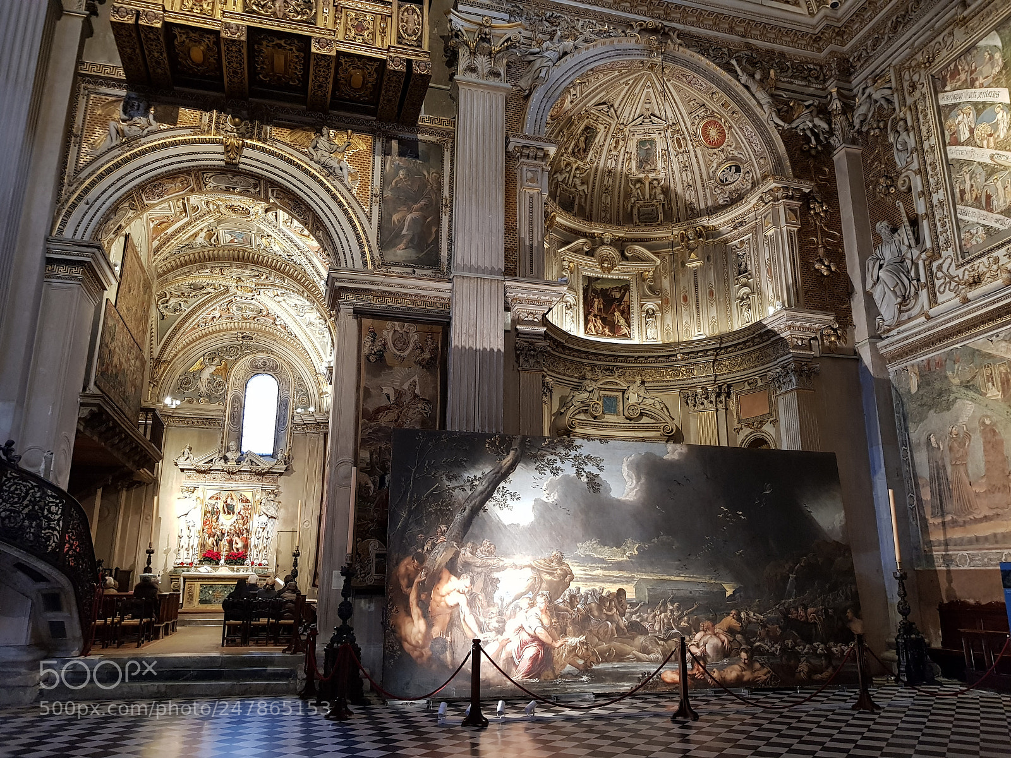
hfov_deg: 67.3
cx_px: 506
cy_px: 379
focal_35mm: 26
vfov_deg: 53.1
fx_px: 759
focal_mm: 4.2
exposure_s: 1/16
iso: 200
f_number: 1.7
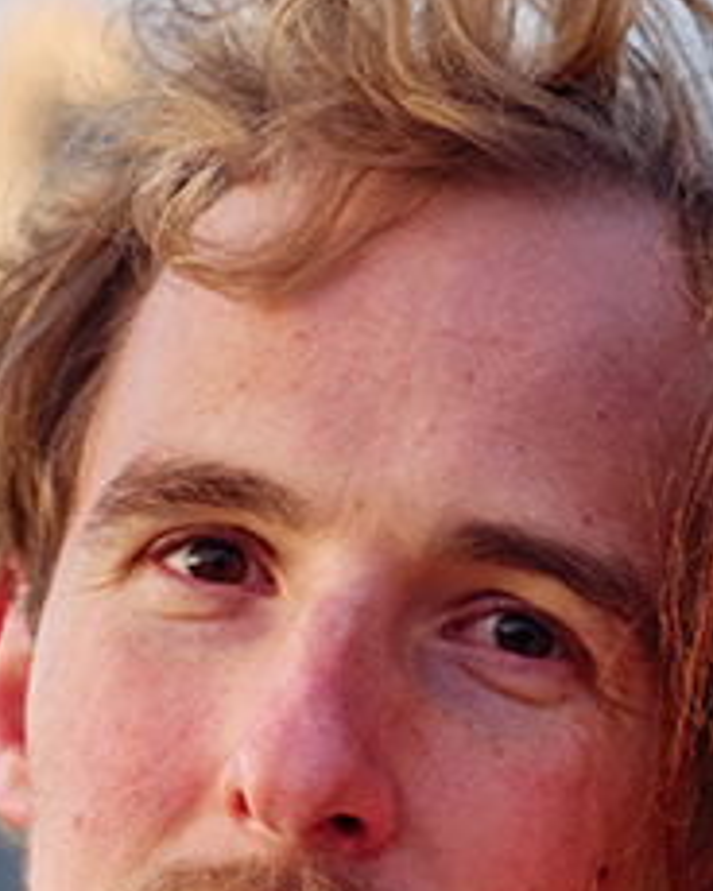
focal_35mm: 229
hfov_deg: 6.7
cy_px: 1840
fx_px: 6040
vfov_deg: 8.0
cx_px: 618
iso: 125
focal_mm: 23
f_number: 1.4
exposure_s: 1/600
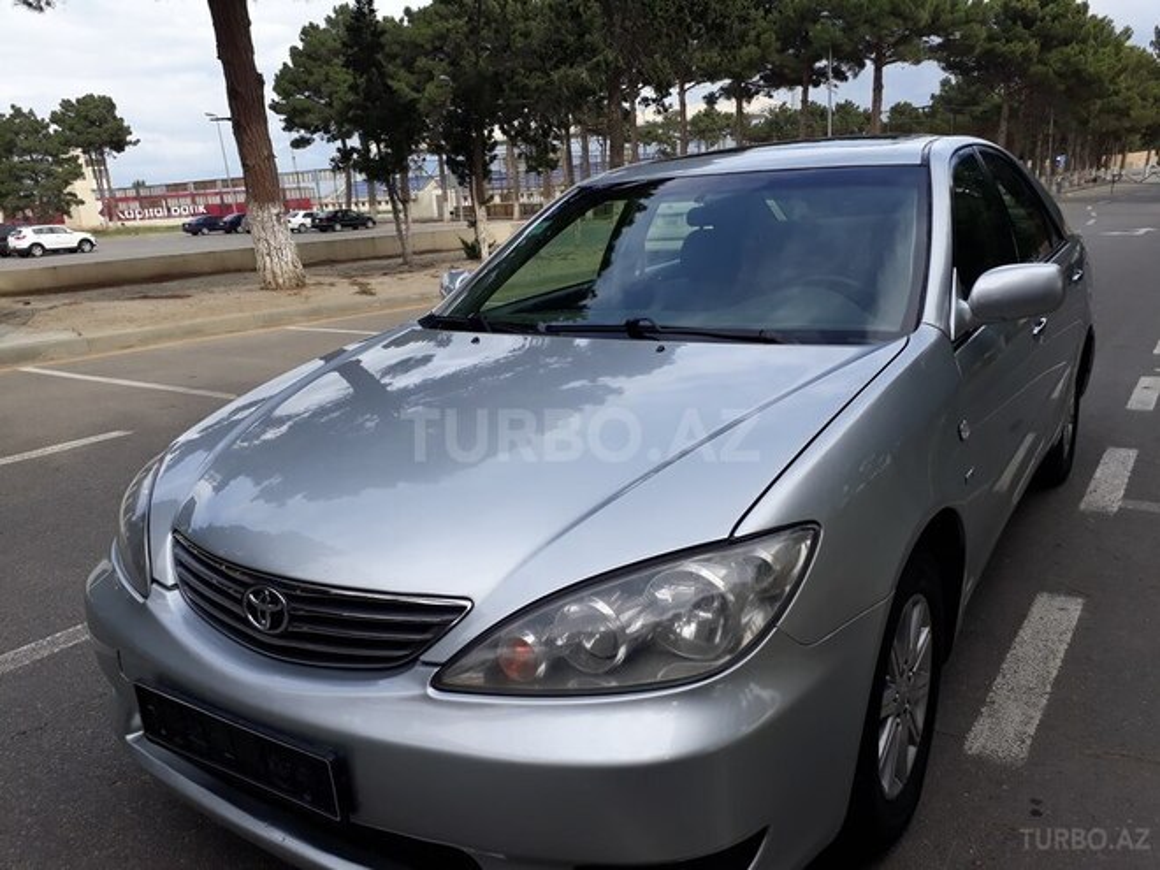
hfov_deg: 65.3
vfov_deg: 51.4
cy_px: 435
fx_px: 905
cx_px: 580
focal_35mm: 27
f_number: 1.9
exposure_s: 1/867
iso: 40
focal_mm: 3.6
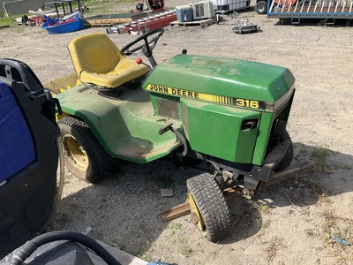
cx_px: 176
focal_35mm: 29
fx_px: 296
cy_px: 132
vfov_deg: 48.2
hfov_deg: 61.7
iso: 25
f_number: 1.8
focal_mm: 3
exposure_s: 1/1076
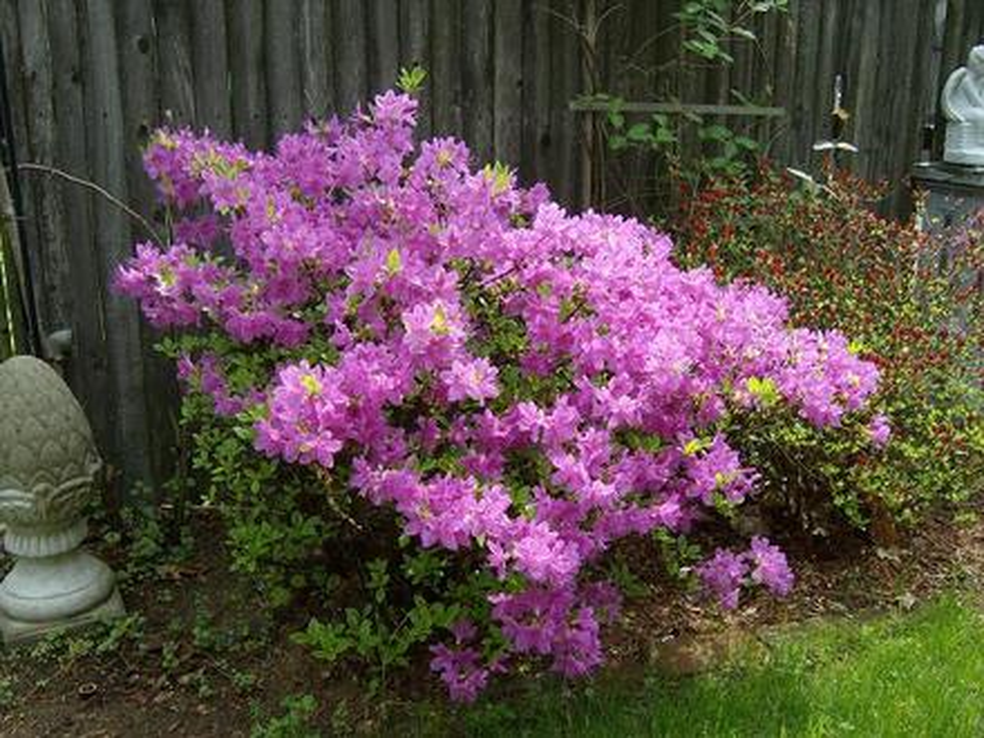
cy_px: 369
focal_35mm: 36
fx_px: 1023
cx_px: 492
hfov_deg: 51.4
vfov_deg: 39.7
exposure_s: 1/244
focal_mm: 6
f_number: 4.7
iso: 100
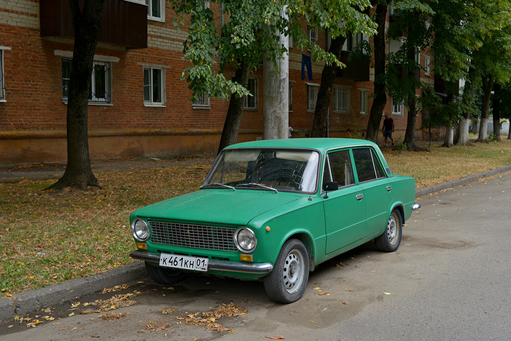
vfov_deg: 37.9
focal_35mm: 35
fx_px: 497
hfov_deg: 54.4
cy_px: 170
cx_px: 256
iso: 320
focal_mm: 35
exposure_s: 1/250
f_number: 6.3
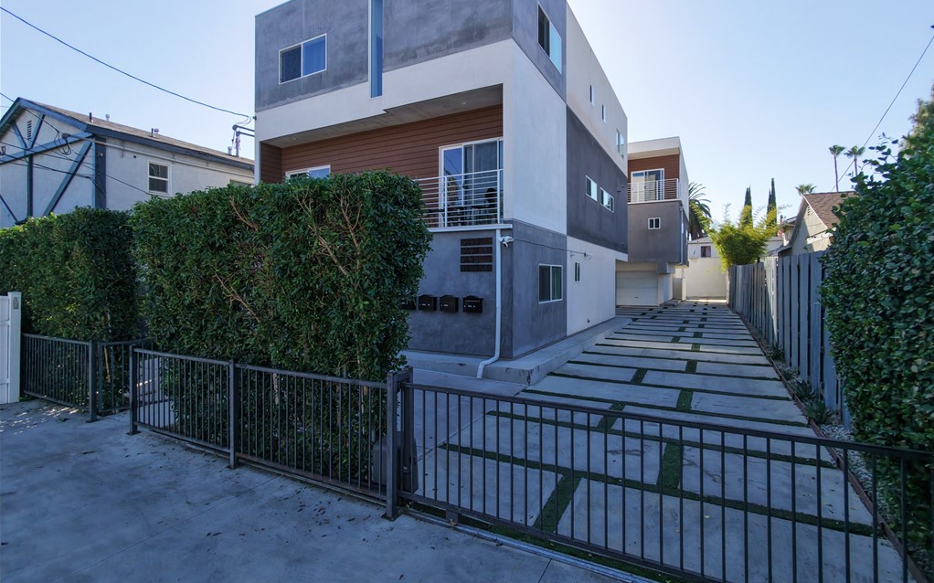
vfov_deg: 67.9
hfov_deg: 94.4
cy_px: 276
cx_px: 467
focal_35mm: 17
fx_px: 433
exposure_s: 1/500
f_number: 2.2
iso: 100
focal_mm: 3.05
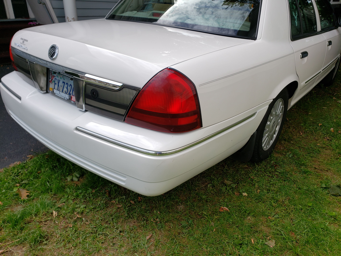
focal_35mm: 26
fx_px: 256
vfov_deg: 53.1
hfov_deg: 67.3
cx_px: 170
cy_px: 128
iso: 50
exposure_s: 1/873
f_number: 2.4
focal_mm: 4.3
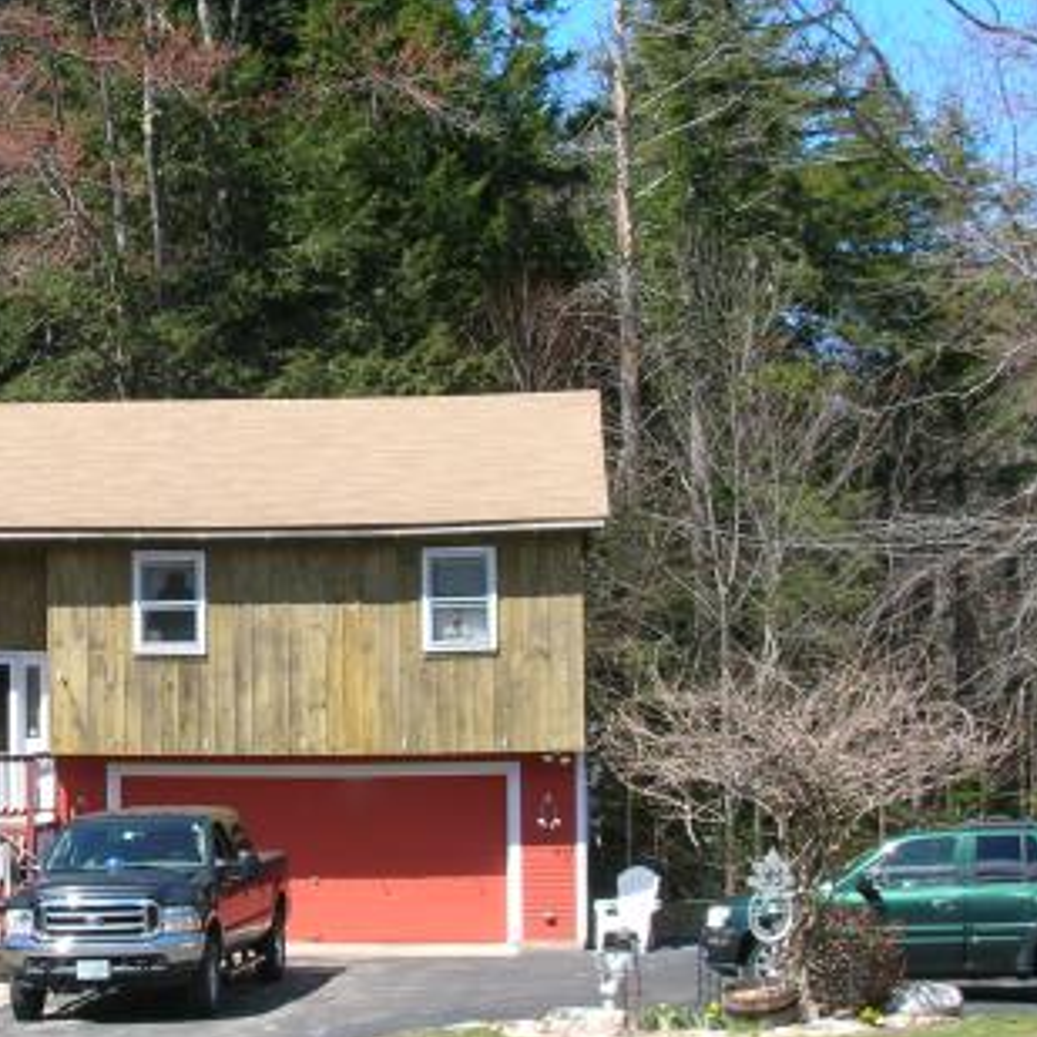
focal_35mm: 83
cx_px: 111
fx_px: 2813
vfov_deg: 20.9
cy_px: 446
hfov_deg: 20.5
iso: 50
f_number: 5.6
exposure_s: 1/155
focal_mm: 8.4
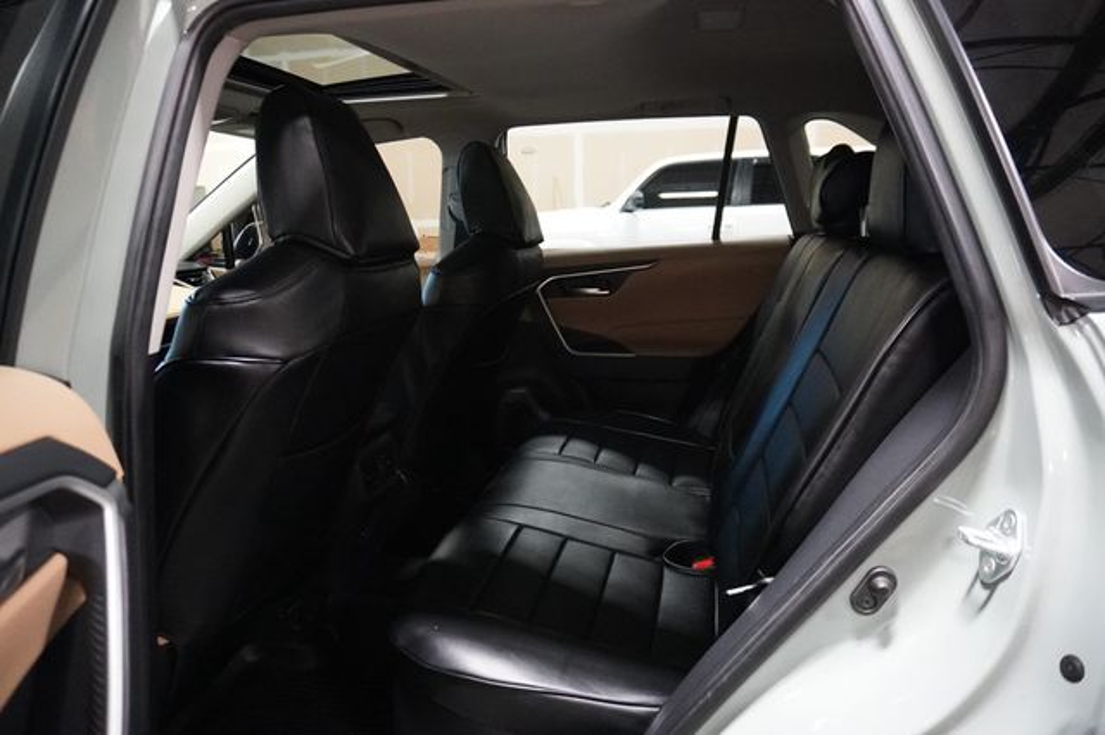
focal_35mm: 24
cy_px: 368
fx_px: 736
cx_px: 552
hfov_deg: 73.8
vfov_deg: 53.1
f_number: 3.5
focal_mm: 16
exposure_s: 1/60
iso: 6400
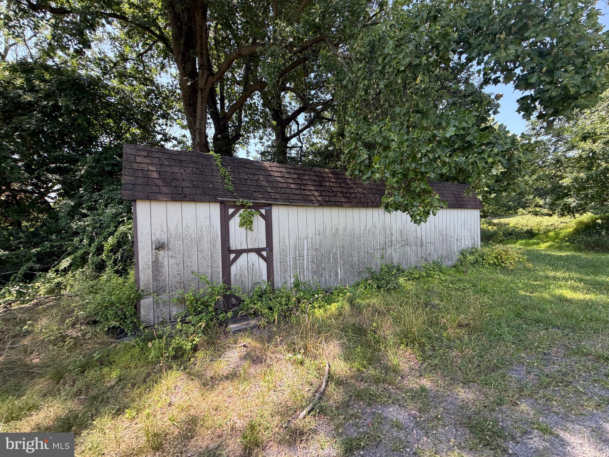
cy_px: 228
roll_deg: -2.0
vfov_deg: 85.7
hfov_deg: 102.1
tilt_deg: -5.0
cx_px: 304
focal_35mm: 14
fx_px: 246
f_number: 2.2
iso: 32
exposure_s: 1/120
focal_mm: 2.22
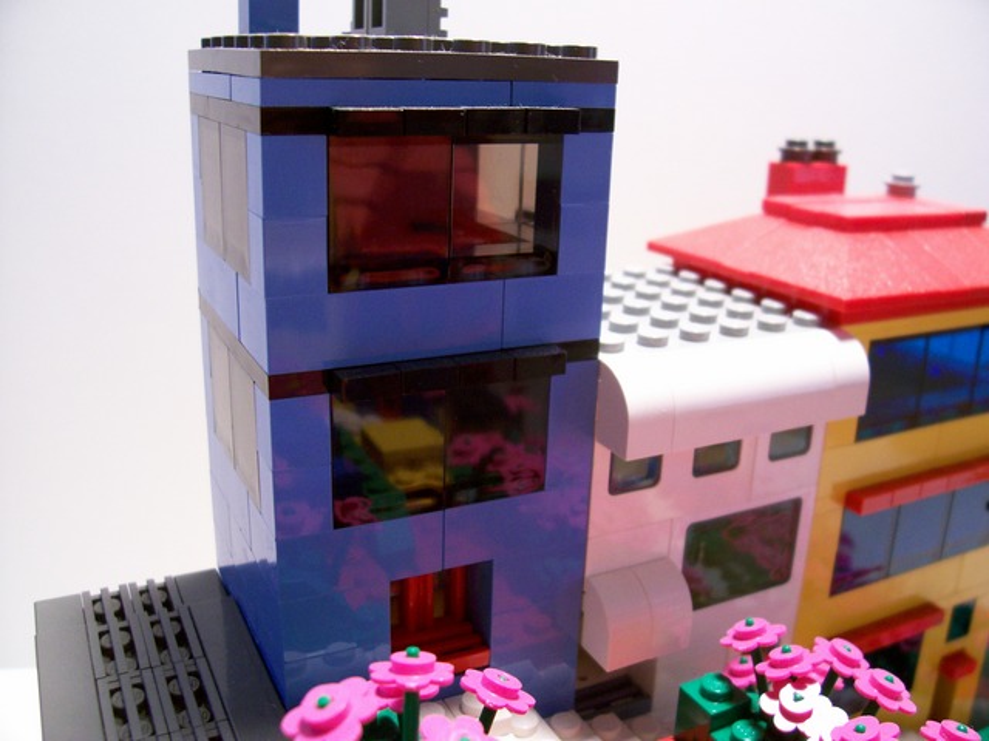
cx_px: 494
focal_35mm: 34
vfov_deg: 41.8
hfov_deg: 54.0
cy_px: 370
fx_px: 971
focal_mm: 5.6
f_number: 2.7
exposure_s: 1/8
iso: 160
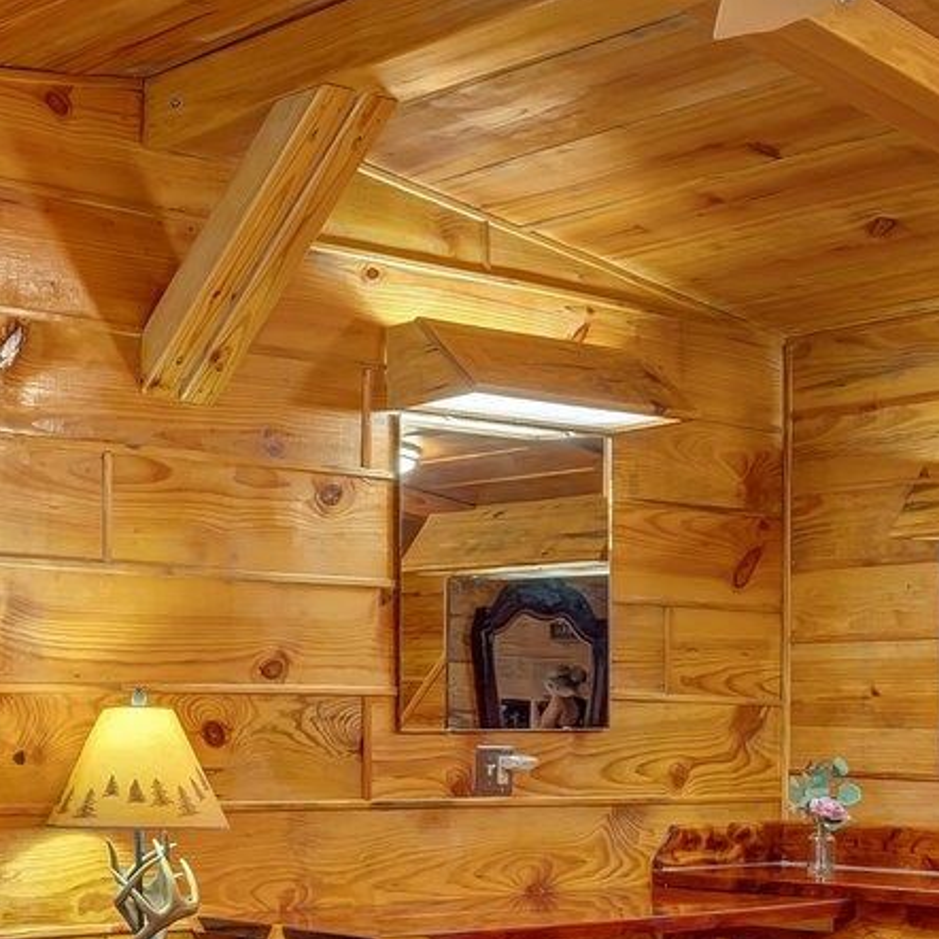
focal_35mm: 59
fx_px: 1811
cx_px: -2
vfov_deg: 28.4
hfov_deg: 27.4
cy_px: 753
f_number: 8
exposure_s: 1/2
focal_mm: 10
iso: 250
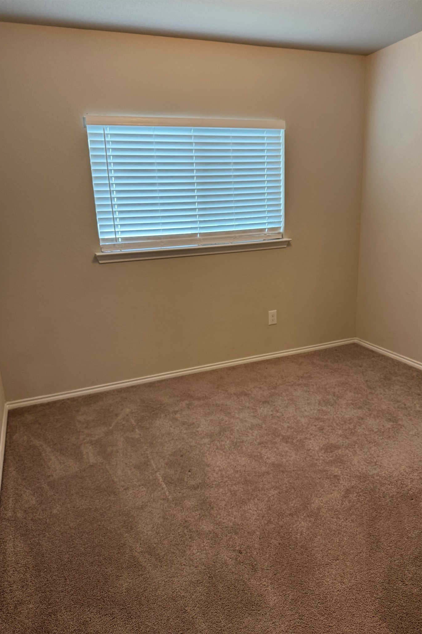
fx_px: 440
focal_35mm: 25
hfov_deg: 51.2
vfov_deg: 71.5
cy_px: 317
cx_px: 230
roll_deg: +4.0
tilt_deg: -15.1
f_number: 1.78
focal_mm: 6.76
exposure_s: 1/60
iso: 160
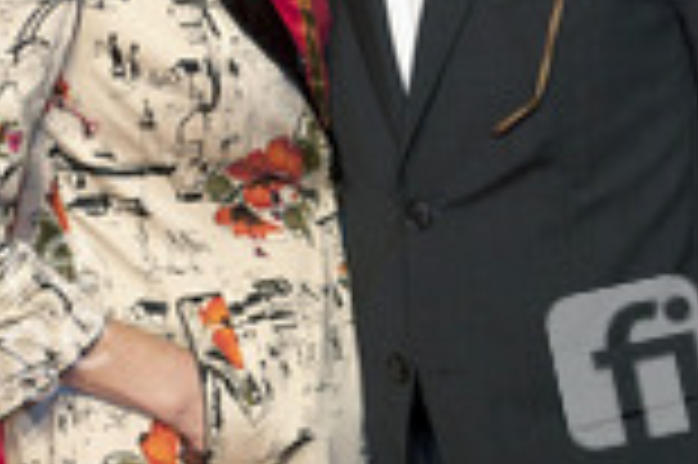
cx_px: 372
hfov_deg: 12.9
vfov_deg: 8.5
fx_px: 3099
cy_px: 117
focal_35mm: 160
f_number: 4
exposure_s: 1/200
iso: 1250
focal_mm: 62
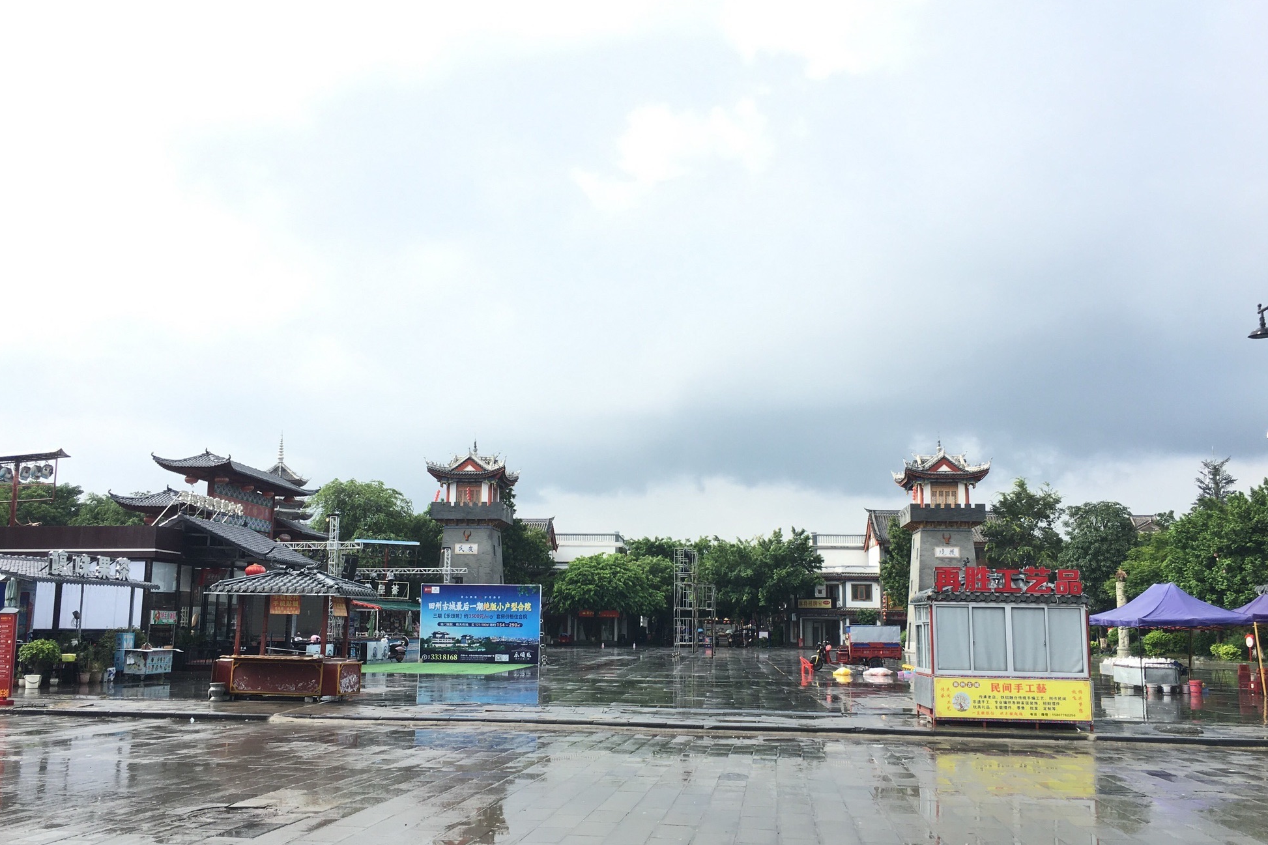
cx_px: 633
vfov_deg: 42.2
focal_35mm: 31
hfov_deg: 60.3
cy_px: 480
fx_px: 1092
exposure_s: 1/641
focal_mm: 4.15
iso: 25
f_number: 2.2
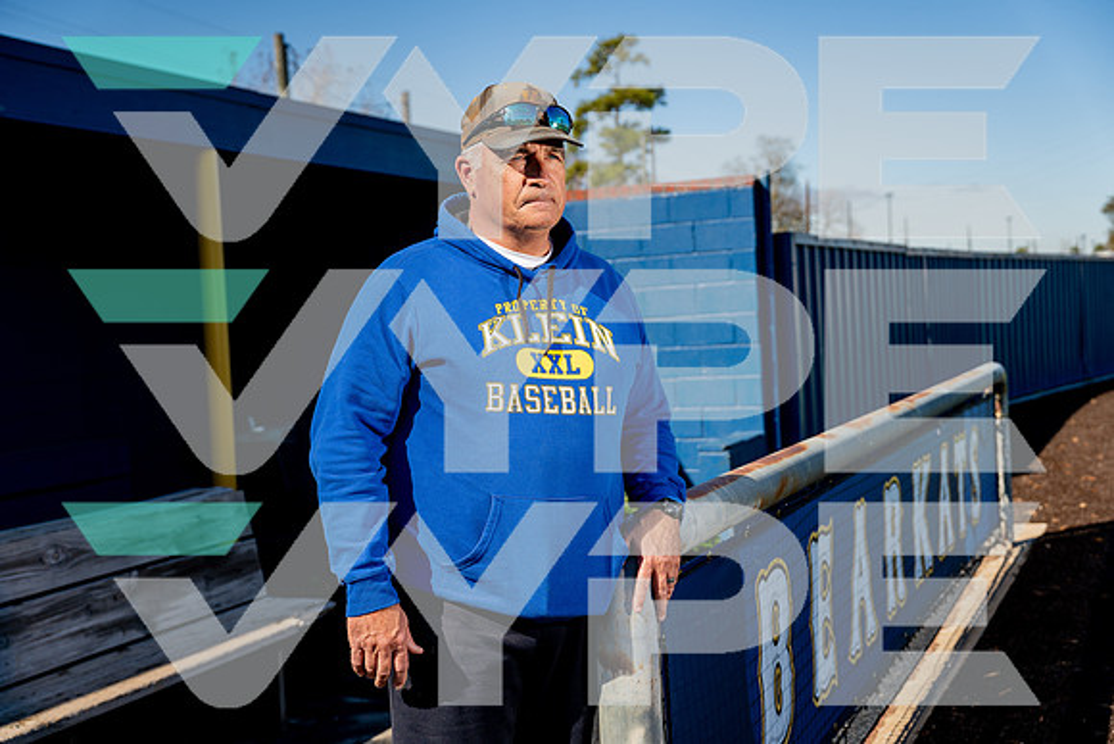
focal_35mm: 47
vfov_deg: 28.7
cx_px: 557
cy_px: 372
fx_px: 1455
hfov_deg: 41.9
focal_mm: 47
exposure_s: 1/2000
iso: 100
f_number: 4
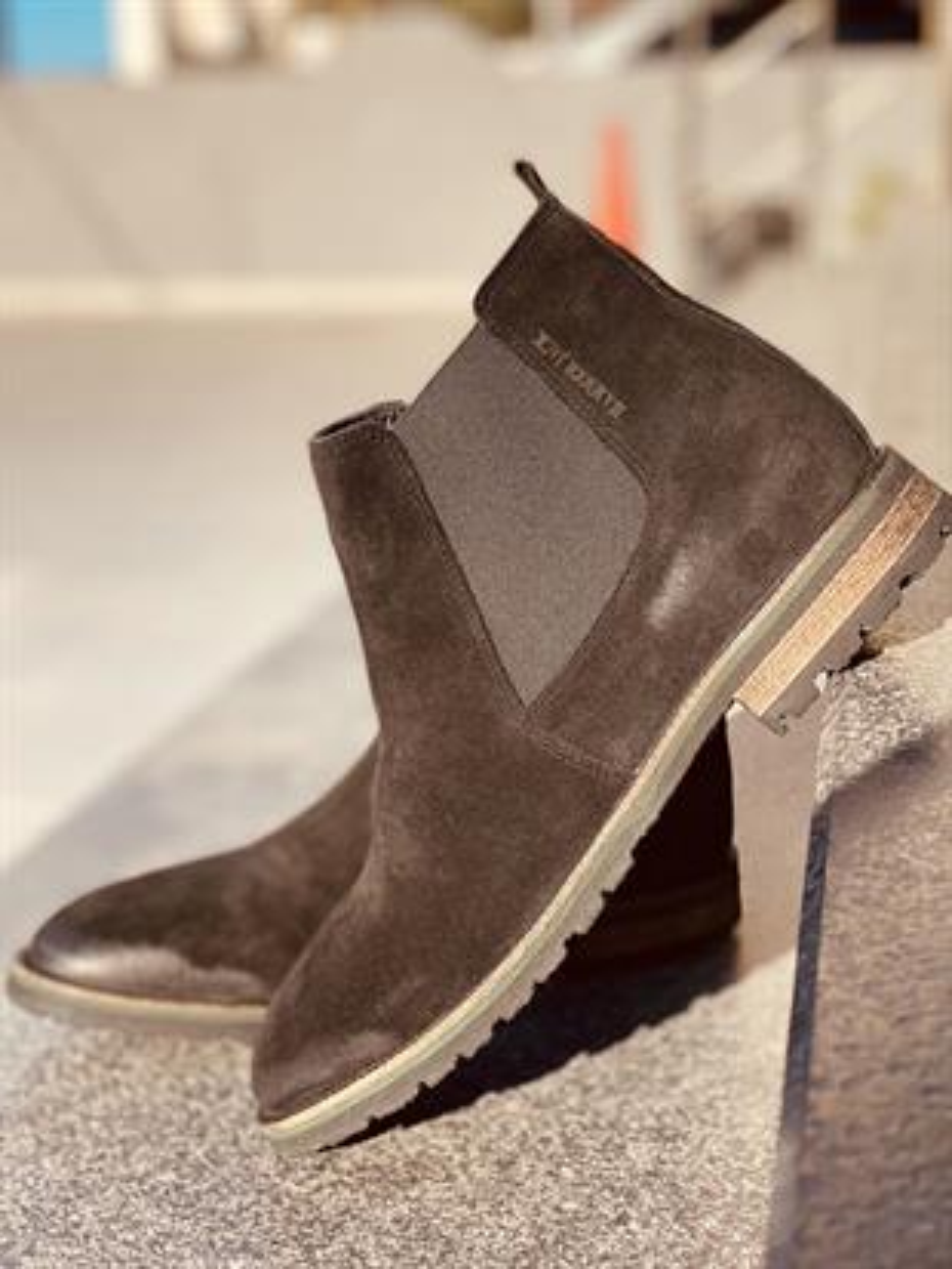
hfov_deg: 28.0
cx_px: 476
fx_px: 1906
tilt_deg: -13.5
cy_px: 634
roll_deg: +0.4
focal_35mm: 52
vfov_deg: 36.8
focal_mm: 6
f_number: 2
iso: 20
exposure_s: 1/888
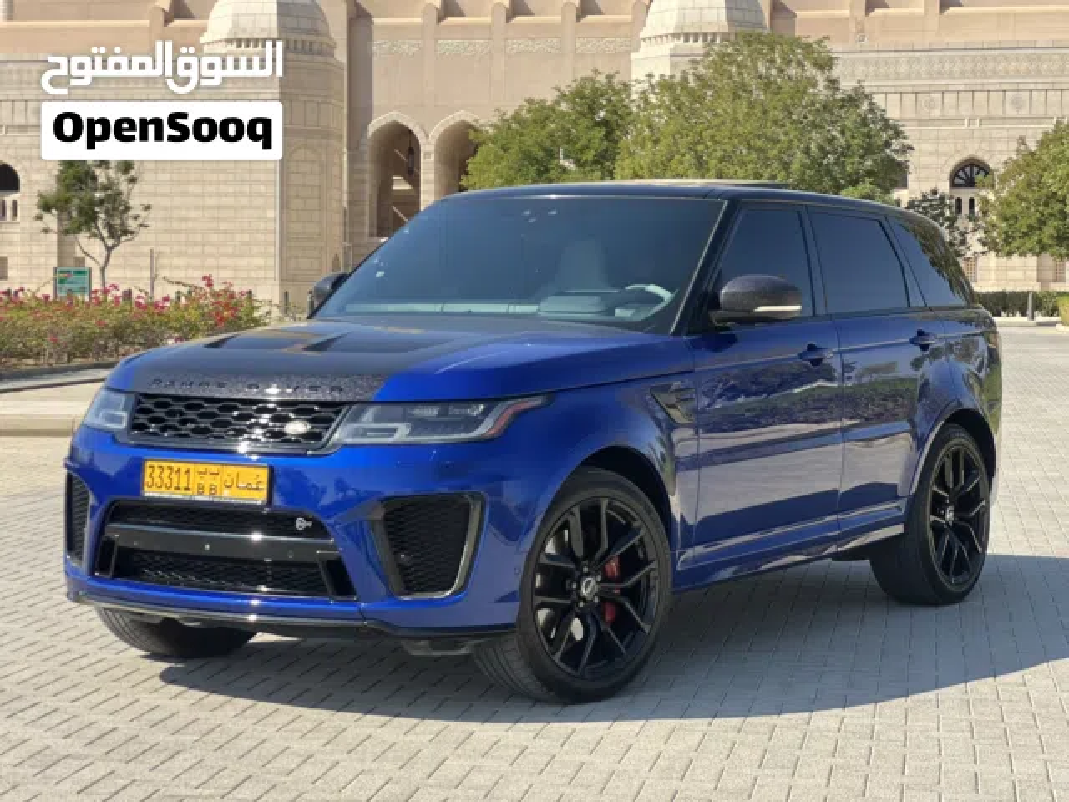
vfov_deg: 19.1
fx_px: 2378
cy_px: 401
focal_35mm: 77
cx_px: 534
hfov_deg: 25.3
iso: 32
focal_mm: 9
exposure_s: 1/382
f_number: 2.8
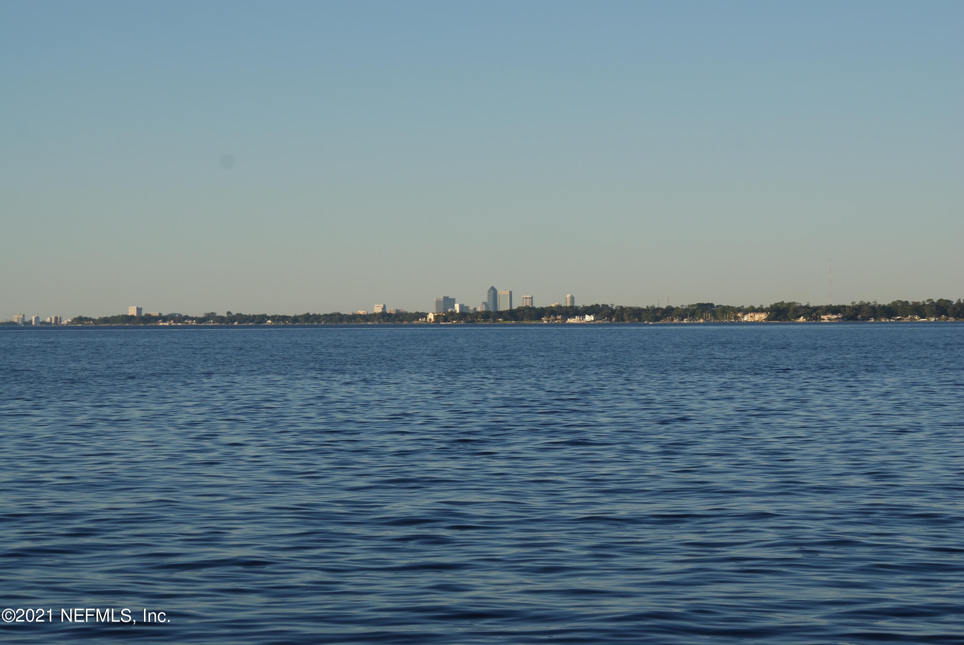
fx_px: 2815
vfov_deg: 13.1
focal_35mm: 105
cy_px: 322
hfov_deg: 19.4
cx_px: 482
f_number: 10
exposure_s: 1/160
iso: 100
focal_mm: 70
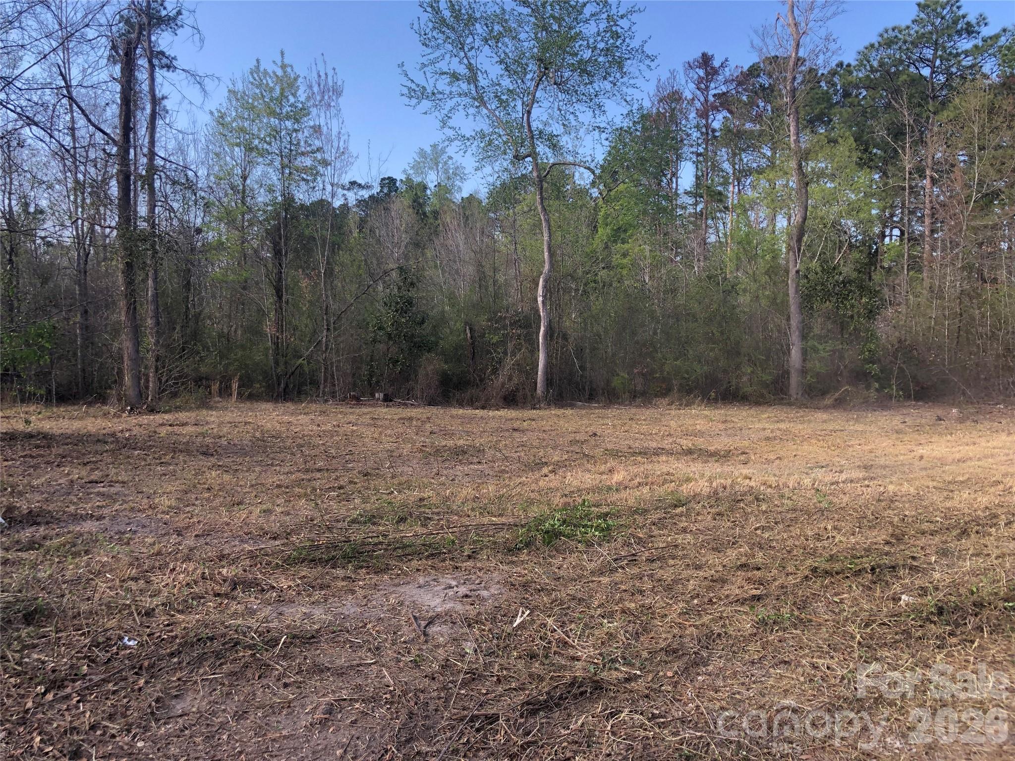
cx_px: 508
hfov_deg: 63.4
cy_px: 380
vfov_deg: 49.7
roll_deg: +0.8
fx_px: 821
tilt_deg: -1.2
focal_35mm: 28
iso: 20
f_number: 1.8
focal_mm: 3.99
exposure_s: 1/437
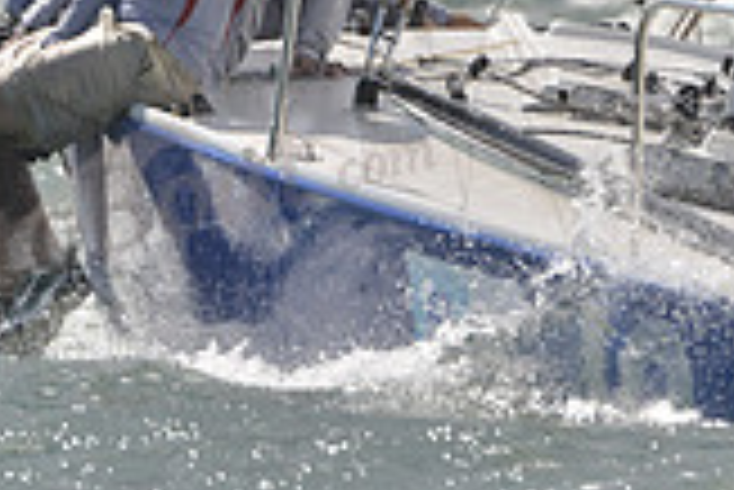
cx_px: 671
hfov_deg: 1.5
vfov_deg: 1.0
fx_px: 28977
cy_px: -79
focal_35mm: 1420
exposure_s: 1/2500
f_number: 5.6
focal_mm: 400
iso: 280
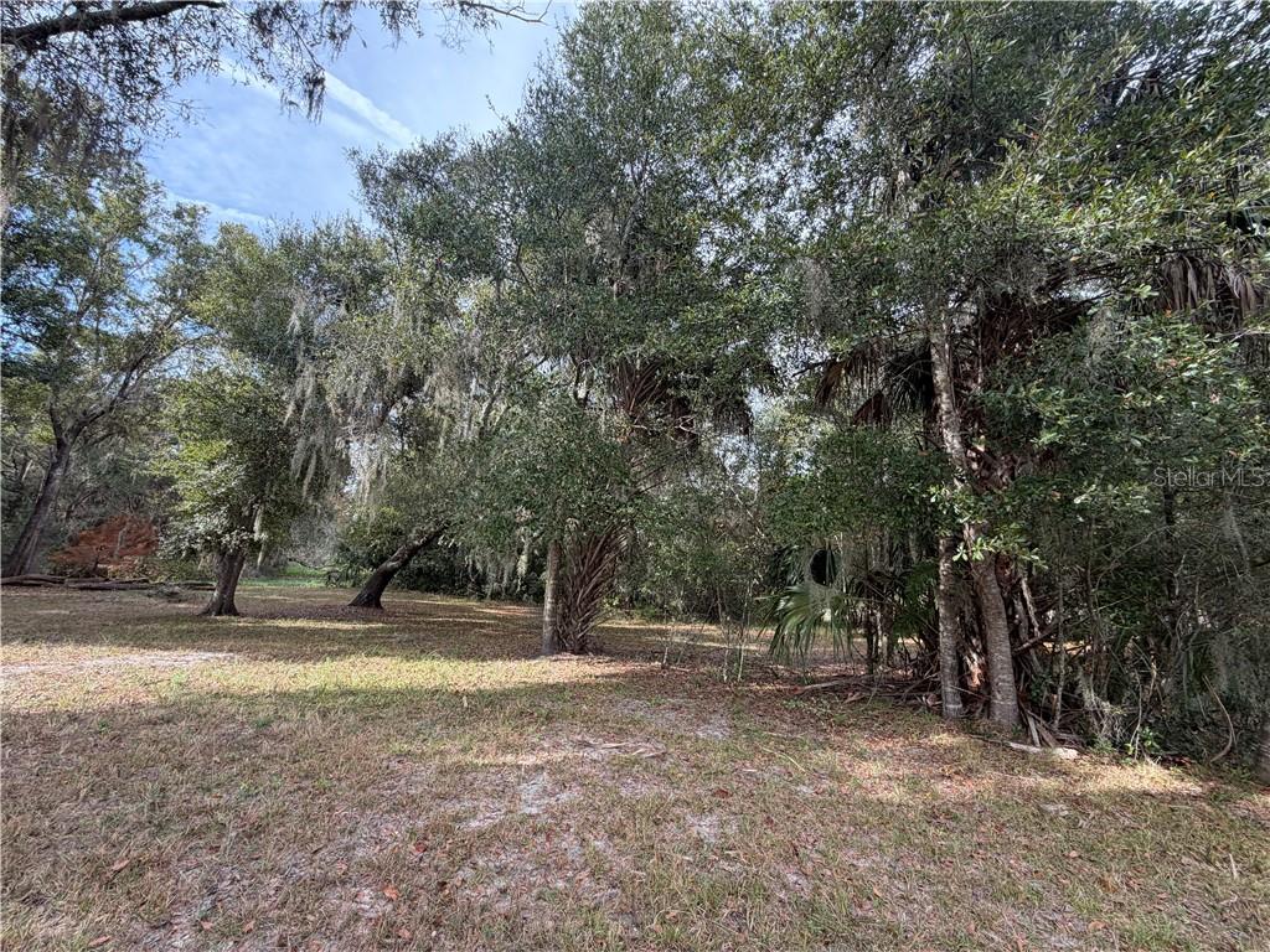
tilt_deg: +10.8
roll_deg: -3.6
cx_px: 635
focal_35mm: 14
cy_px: 476
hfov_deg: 102.1
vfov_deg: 85.7
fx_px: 514
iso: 50
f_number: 2.2
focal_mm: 2.22
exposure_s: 1/273
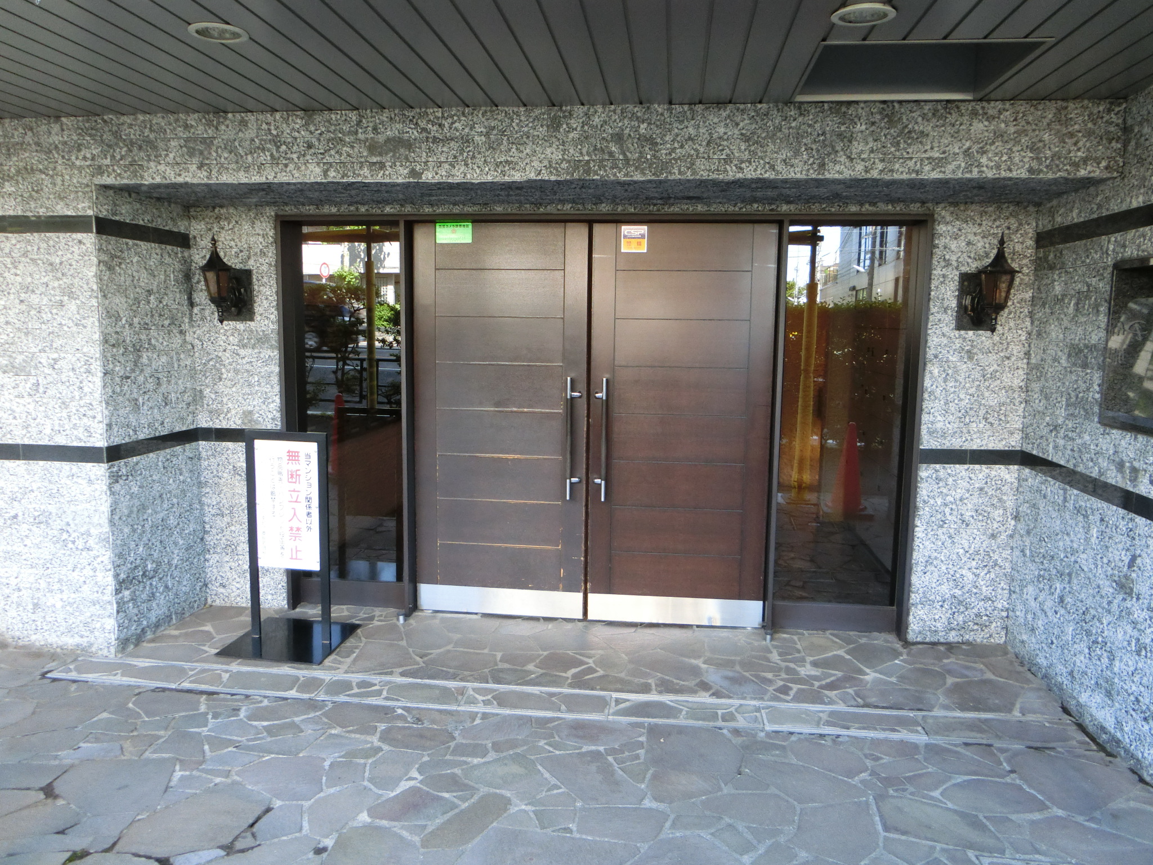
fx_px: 833
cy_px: 432
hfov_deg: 69.4
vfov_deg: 54.9
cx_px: 576
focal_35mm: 25
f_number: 3.5
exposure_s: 1/80
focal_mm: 4.5
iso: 400
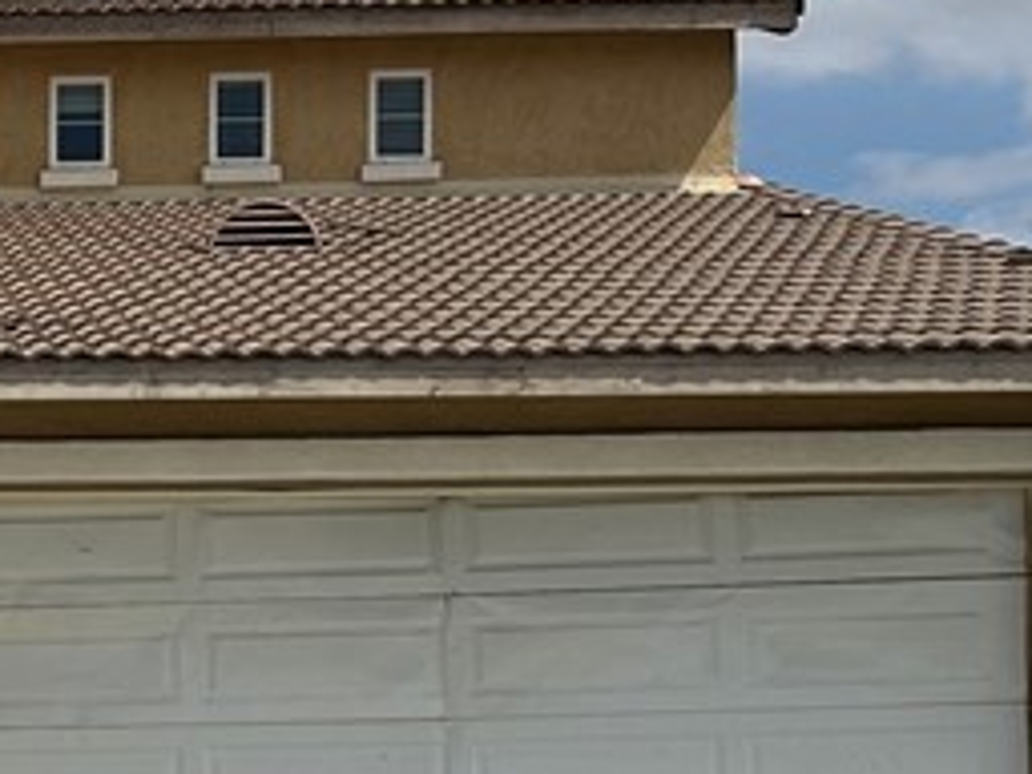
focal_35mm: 96
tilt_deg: +0.5
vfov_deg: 15.2
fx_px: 2862
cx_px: -322
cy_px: 714
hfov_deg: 18.9
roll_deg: +0.0
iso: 80
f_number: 1.78
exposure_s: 1/10753
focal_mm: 6.86
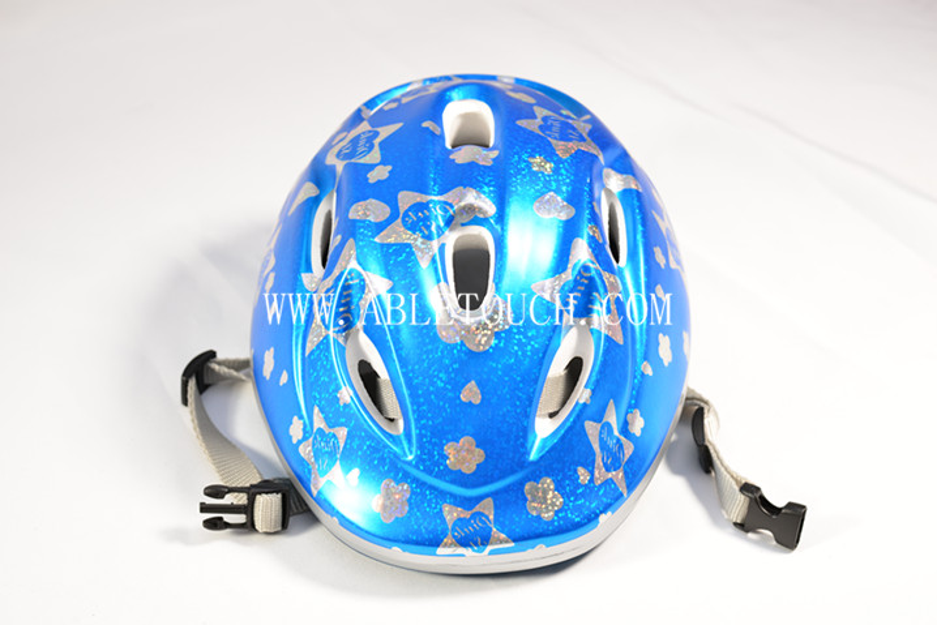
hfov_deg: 39.6
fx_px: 1302
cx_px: 468
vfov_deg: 27.0
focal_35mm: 50
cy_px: 312
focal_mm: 50
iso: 320
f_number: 7.1
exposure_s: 1/80
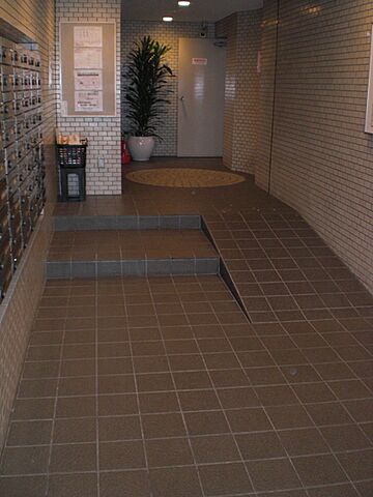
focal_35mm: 38
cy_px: 248
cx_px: 186
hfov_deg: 37.7
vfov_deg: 49.0
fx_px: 546
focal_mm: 6.3
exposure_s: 1/60
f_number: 3.1
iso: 200
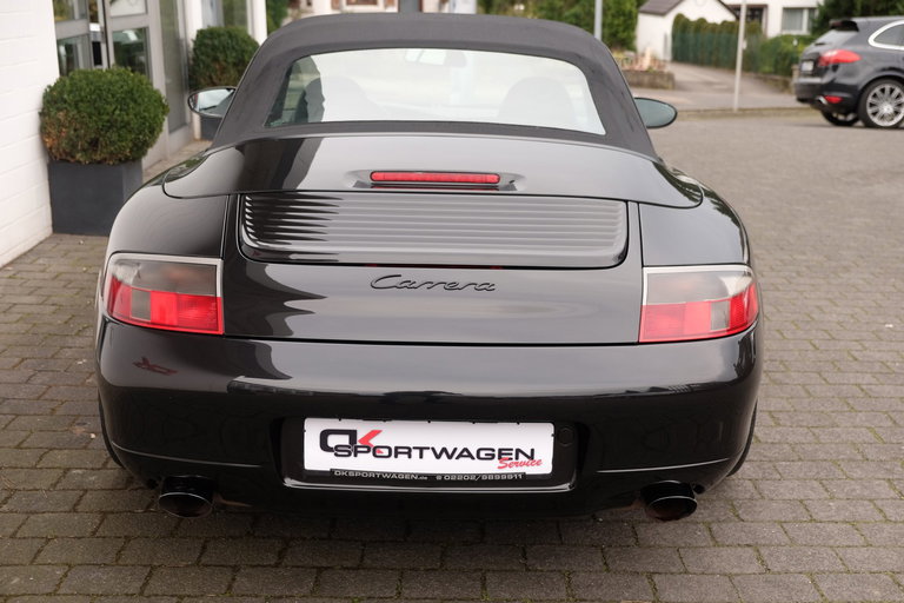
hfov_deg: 43.6
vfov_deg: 29.9
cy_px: 302
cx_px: 452
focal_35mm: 45
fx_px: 1130
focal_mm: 30.2
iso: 200
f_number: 3.6
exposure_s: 1/150
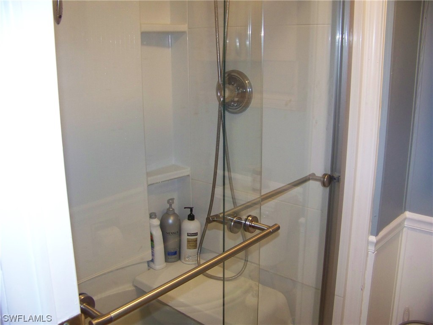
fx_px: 450
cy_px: 162
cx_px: 216
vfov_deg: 39.7
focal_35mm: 36
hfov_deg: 51.4
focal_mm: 5.85
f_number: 2.8
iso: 200
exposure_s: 1/30
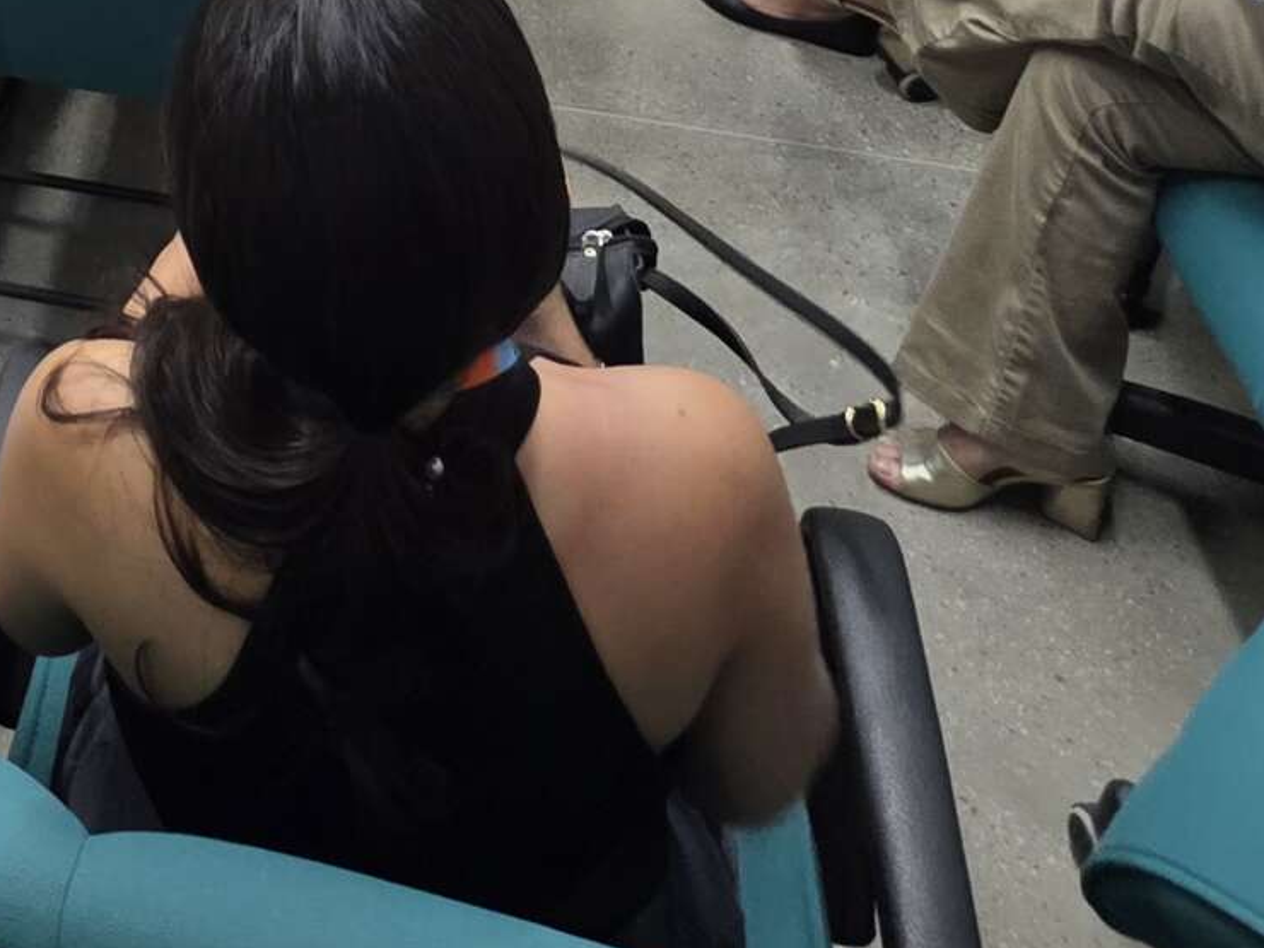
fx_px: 1643
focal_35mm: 45
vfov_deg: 24.3
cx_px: -19
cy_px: -512
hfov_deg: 37.3
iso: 250
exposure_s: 1/60
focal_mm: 2.2
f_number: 1.9
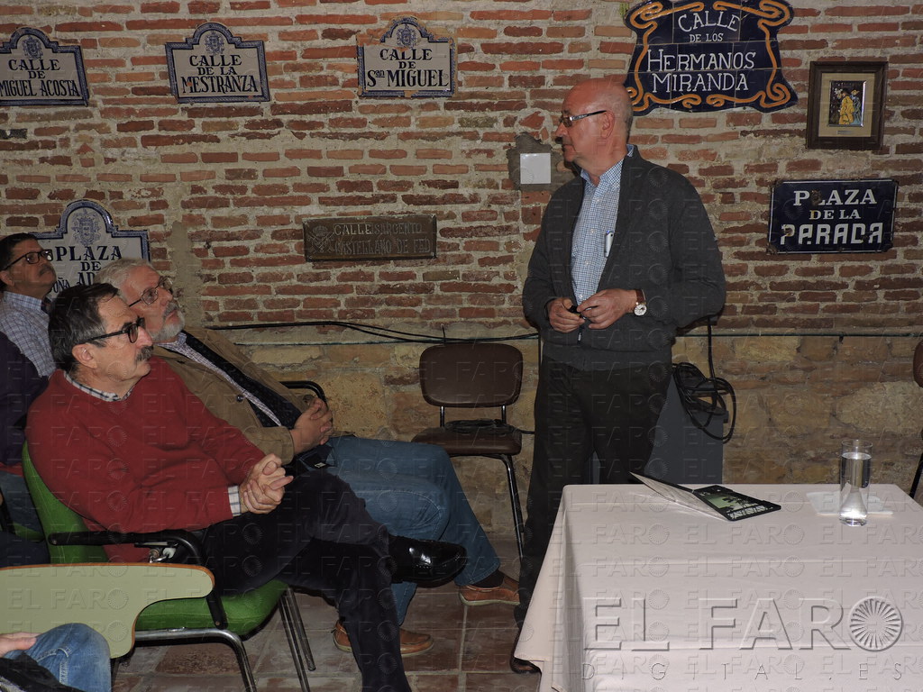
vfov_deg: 33.6
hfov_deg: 43.9
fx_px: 1147
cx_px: 462
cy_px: 346
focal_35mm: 43
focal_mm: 7.7
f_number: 3.4
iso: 200
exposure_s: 1/30
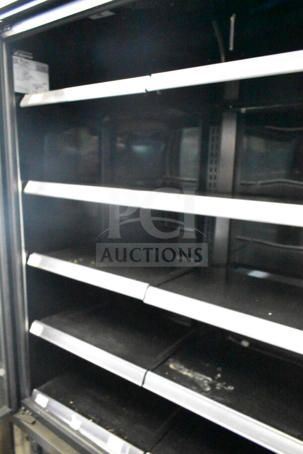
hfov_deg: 48.0
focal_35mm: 27
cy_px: 227
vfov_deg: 67.4
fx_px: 341
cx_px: 152
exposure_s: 1/30
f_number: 3.5
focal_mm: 18
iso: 18000
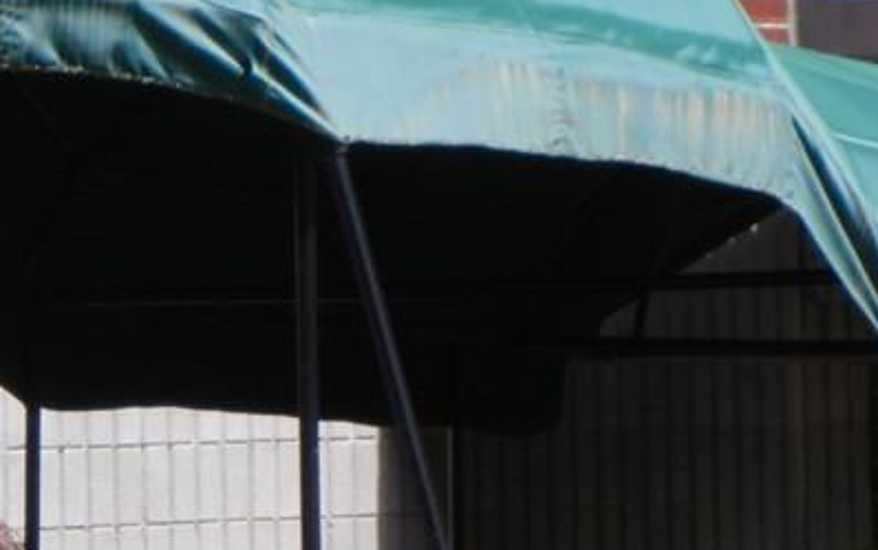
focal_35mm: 363
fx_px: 8688
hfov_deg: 5.8
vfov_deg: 3.6
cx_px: 53
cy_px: 364
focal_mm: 24
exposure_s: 1/676
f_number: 4.6
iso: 160
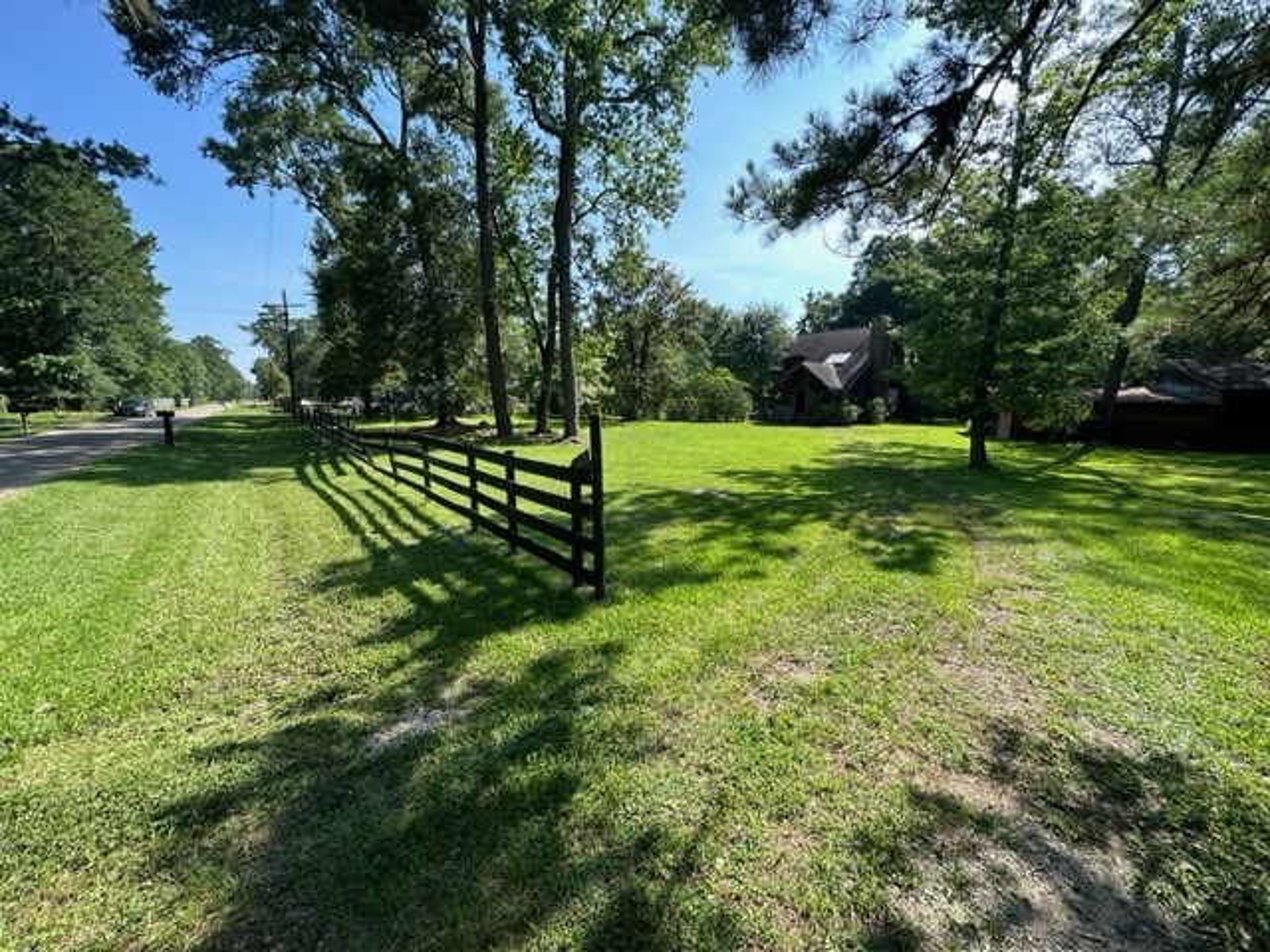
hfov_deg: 102.1
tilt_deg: -8.4
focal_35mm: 14
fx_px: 514
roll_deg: -0.7
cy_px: 476
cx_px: 635
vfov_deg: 85.7
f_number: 2.2
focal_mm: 2.22
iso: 40
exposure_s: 1/567
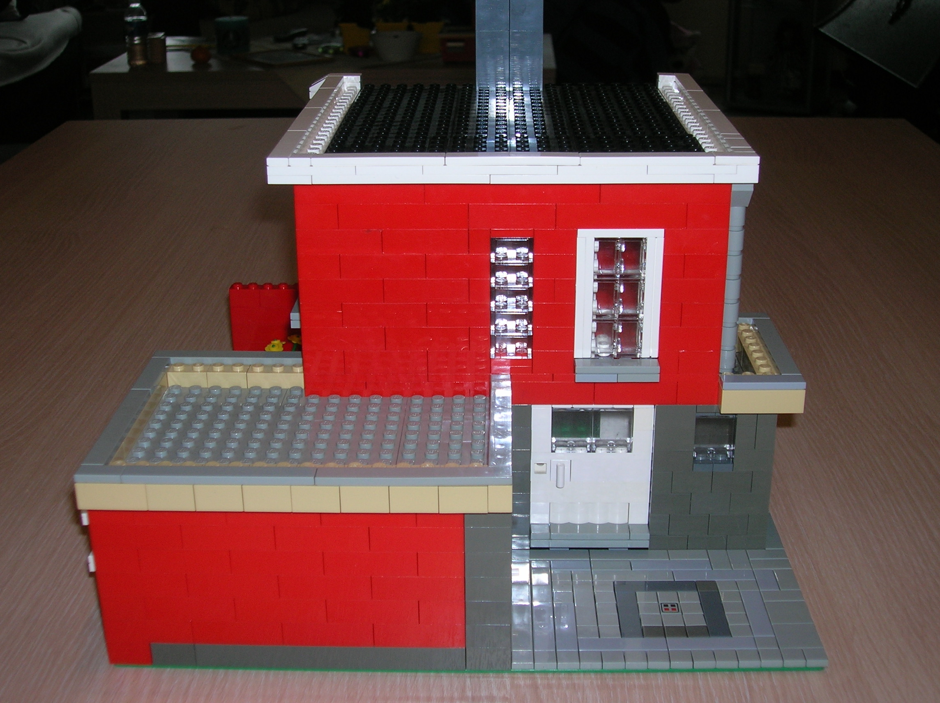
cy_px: 352
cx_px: 470
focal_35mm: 46
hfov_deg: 41.3
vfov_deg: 31.5
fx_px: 1248
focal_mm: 7.7
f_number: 3.2
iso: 50
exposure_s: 1/60.1
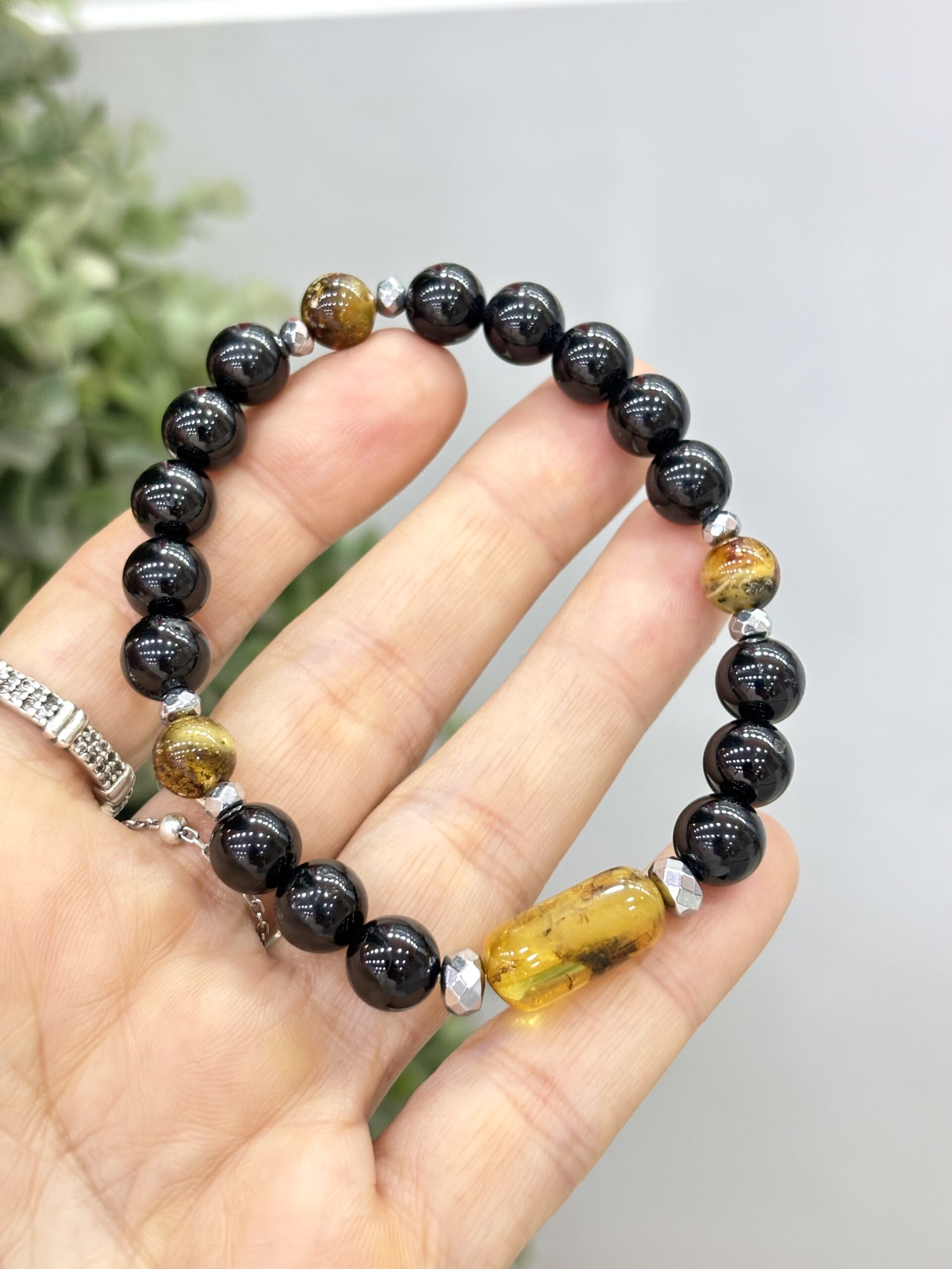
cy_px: 634
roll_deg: +5.5
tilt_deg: -43.9
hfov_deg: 28.0
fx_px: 1907
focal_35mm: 52
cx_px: 476
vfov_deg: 36.8
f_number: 1.6
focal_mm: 5.96
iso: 125
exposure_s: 1/50
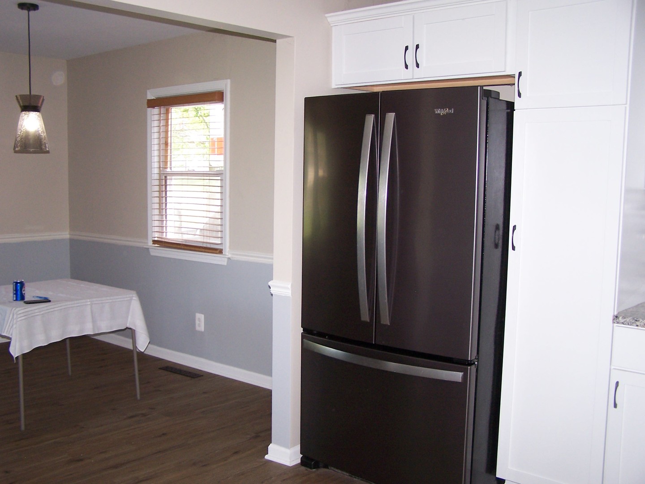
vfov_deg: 37.7
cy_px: 242
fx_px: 708
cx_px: 322
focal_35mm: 38
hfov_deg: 49.0
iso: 140
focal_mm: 6.3
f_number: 2.8
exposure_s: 1/60
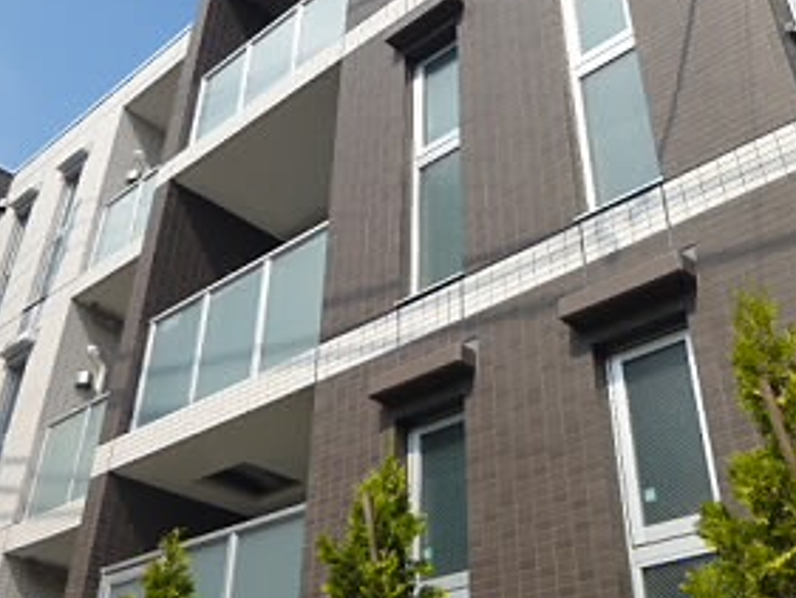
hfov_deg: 46.8
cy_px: 163
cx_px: 408
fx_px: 920
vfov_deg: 35.3
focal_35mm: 40
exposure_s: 1/200
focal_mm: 4.5
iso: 100
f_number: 9
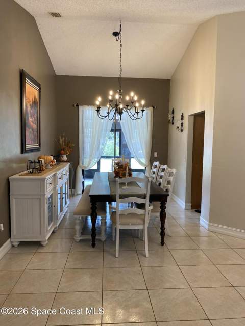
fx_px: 245
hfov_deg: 53.1
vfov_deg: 67.3
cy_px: 163
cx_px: 122
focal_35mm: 26
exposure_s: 1/60
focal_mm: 4.25
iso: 64
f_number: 1.8
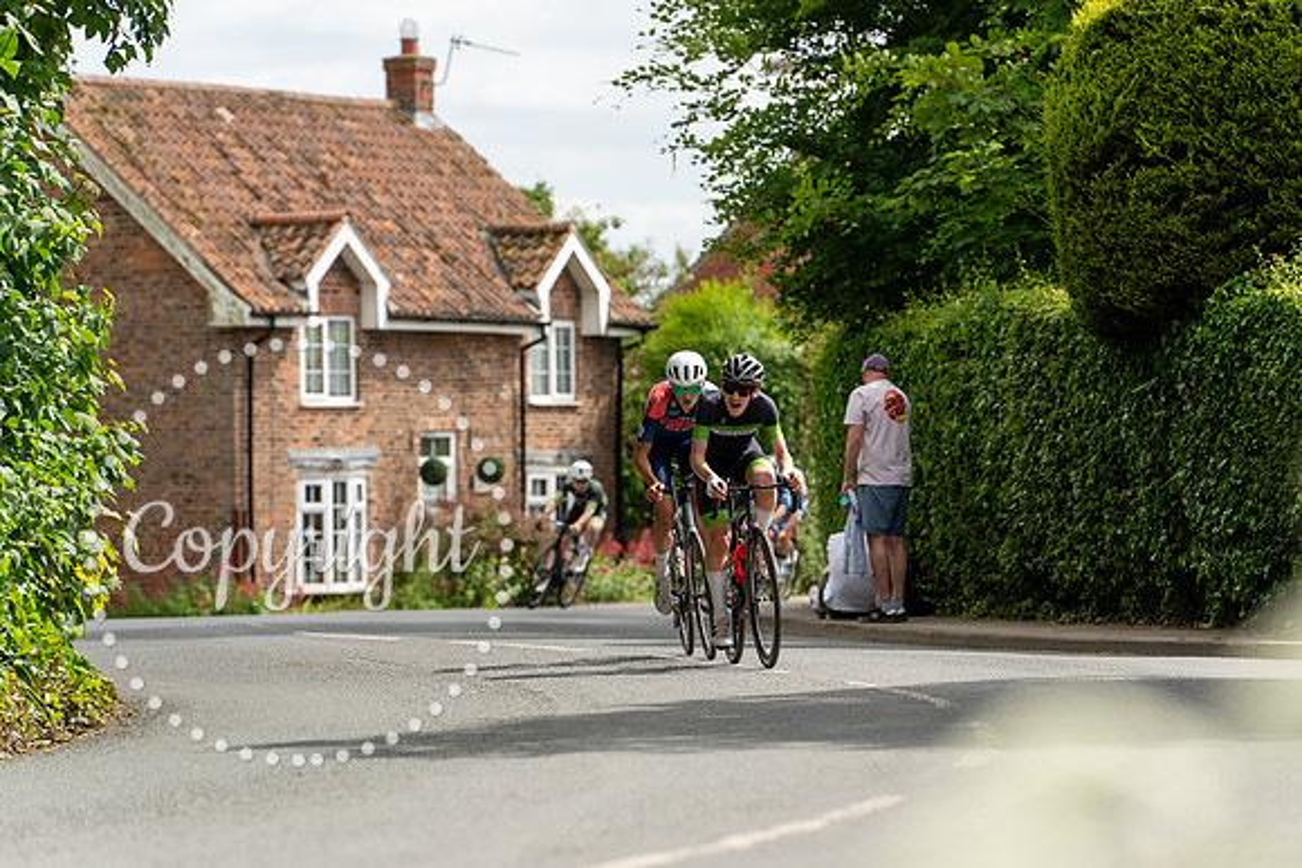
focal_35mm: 167
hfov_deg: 12.3
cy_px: 434
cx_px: 651
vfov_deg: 8.2
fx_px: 6041
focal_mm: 167
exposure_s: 1/640
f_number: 4
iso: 100
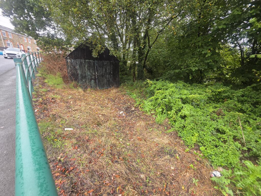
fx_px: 98
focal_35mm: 13
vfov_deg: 89.9
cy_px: 98
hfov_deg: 106.2
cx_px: 130
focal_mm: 2.2
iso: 25
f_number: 1.9
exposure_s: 1/100
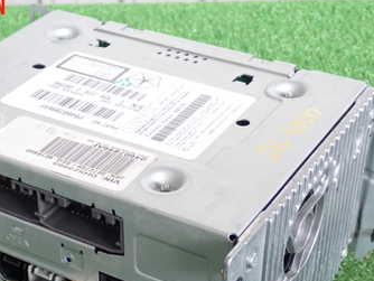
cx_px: 138
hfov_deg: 24.6
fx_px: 854
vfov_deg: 18.4
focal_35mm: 79
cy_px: 245
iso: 400
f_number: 2.9
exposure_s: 1/40
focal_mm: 7.84
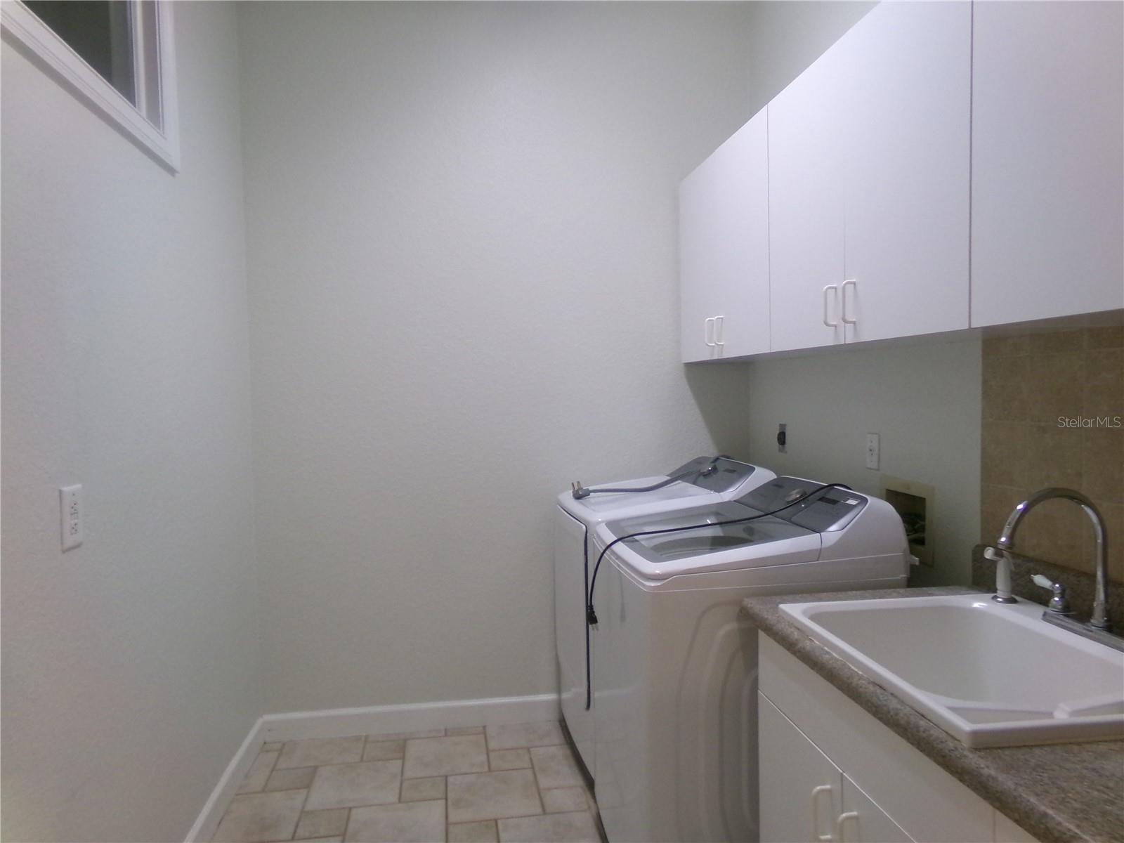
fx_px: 779
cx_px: 562
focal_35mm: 24
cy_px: 422
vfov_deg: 56.8
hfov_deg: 71.6
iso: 419
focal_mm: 4.3
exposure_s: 1/17
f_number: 3.7
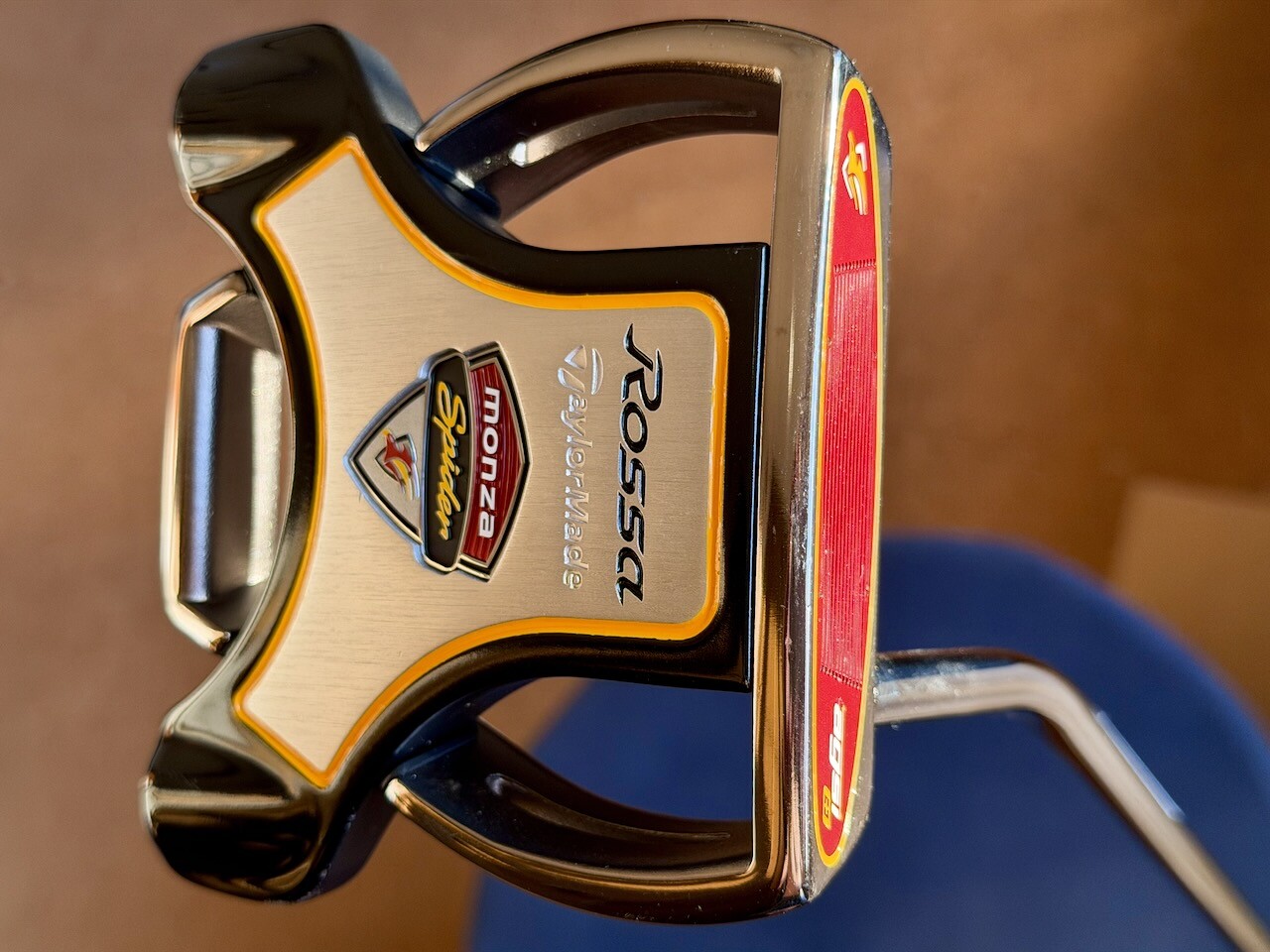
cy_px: 476
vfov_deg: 30.3
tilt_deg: -59.5
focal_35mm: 48
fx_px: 1761
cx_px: 635
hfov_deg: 39.7
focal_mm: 6.76
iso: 100
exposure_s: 1/99
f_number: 1.78
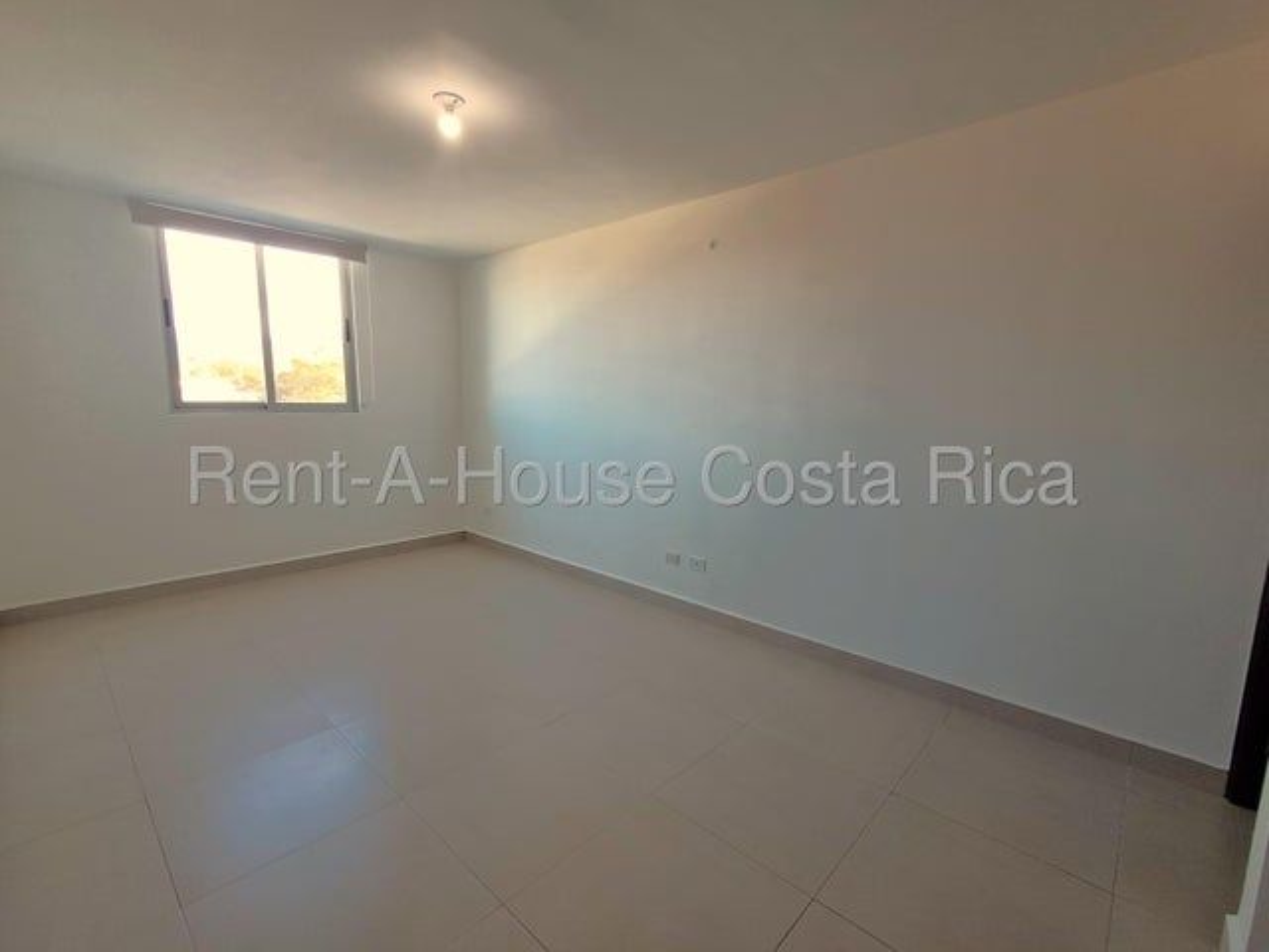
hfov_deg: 94.5
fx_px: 587
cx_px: 634
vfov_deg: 78.1
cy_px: 476
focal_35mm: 16
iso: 50
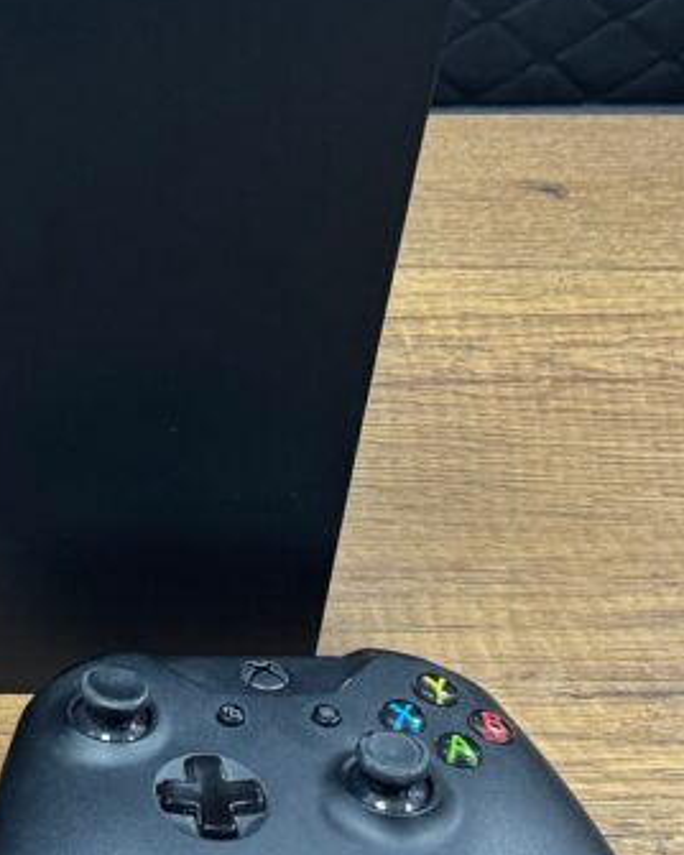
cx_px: -209
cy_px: 294
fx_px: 2126
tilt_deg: -37.2
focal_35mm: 84
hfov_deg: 17.2
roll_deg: +0.7
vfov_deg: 22.7
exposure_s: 1/50
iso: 320
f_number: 1.78
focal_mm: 6.76
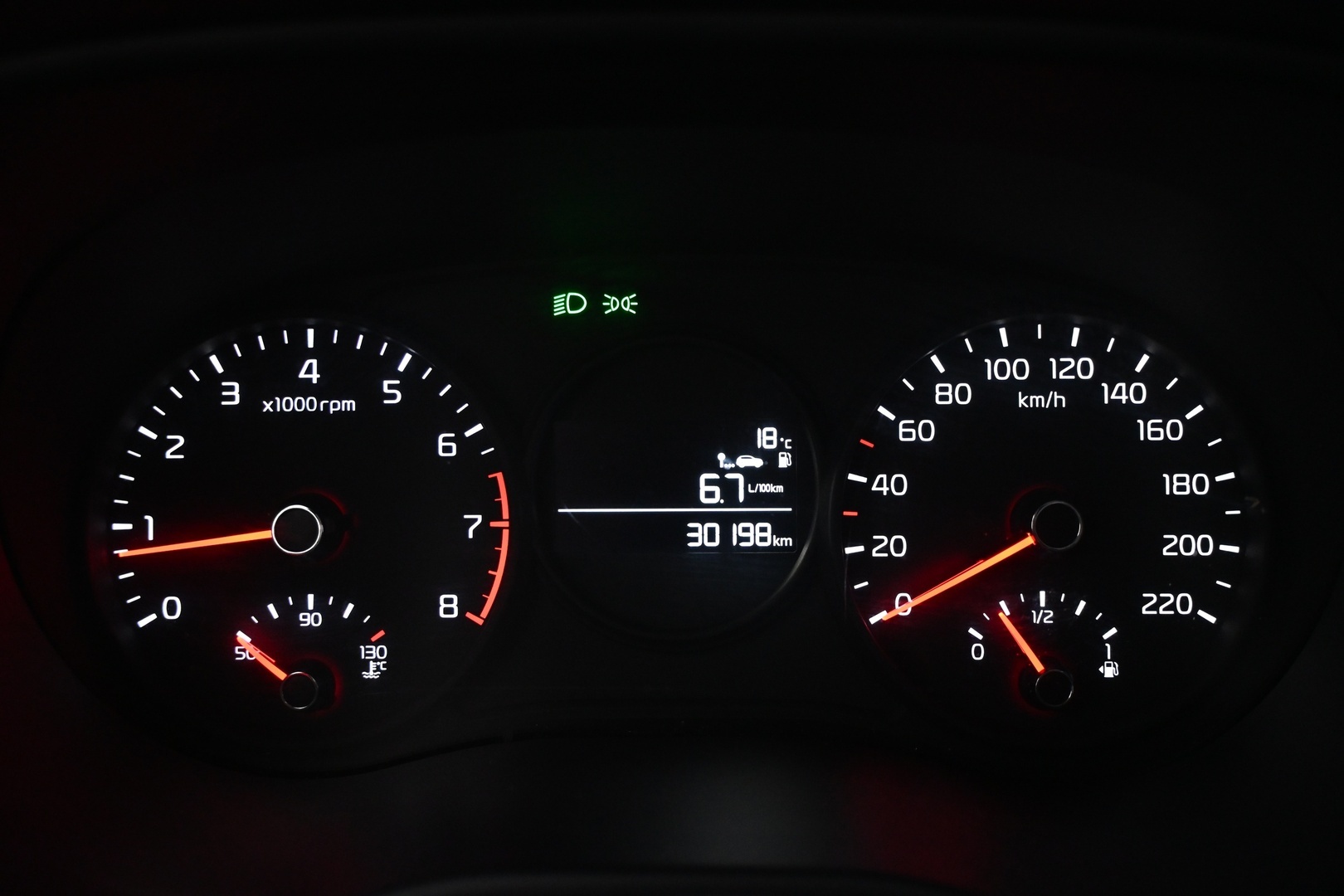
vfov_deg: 41.7
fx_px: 1176
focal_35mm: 32
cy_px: 448
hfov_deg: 59.5
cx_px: 672
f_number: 4
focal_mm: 21
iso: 2800
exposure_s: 1/30
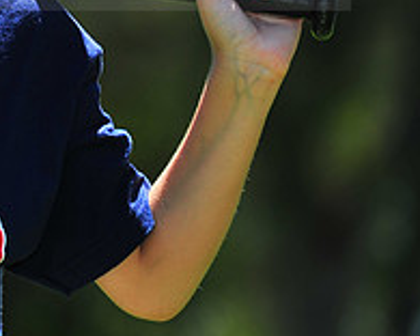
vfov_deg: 3.1
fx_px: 6252
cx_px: -67
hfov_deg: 3.8
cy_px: -54
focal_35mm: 503
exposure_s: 1/1000
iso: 200
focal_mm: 180
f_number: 5
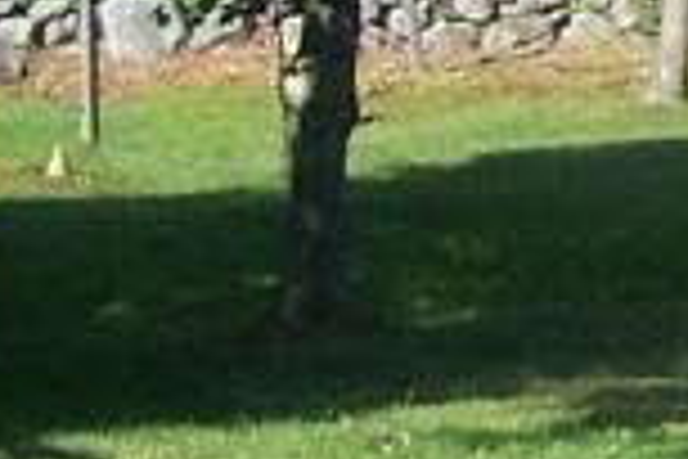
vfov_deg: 5.2
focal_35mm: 264
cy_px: -58
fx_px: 5045
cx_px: 1884
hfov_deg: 7.1
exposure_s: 1/500
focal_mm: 6.3
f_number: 2.8
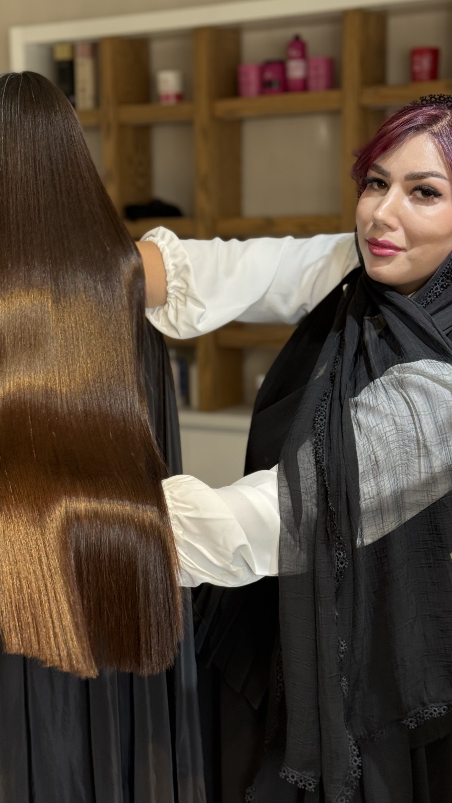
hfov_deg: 20.0
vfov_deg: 34.9
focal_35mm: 60
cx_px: 176
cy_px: 395
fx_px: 1278
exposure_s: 1/122
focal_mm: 6.76
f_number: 1.78
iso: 50
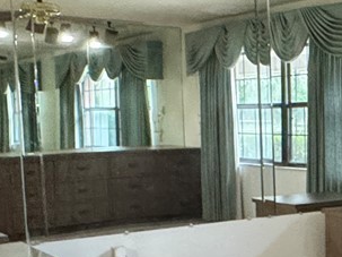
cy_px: 190
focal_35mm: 74
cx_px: 461
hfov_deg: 23.0
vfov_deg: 19.8
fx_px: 731
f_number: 2.2
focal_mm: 2.22
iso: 1000
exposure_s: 1/60
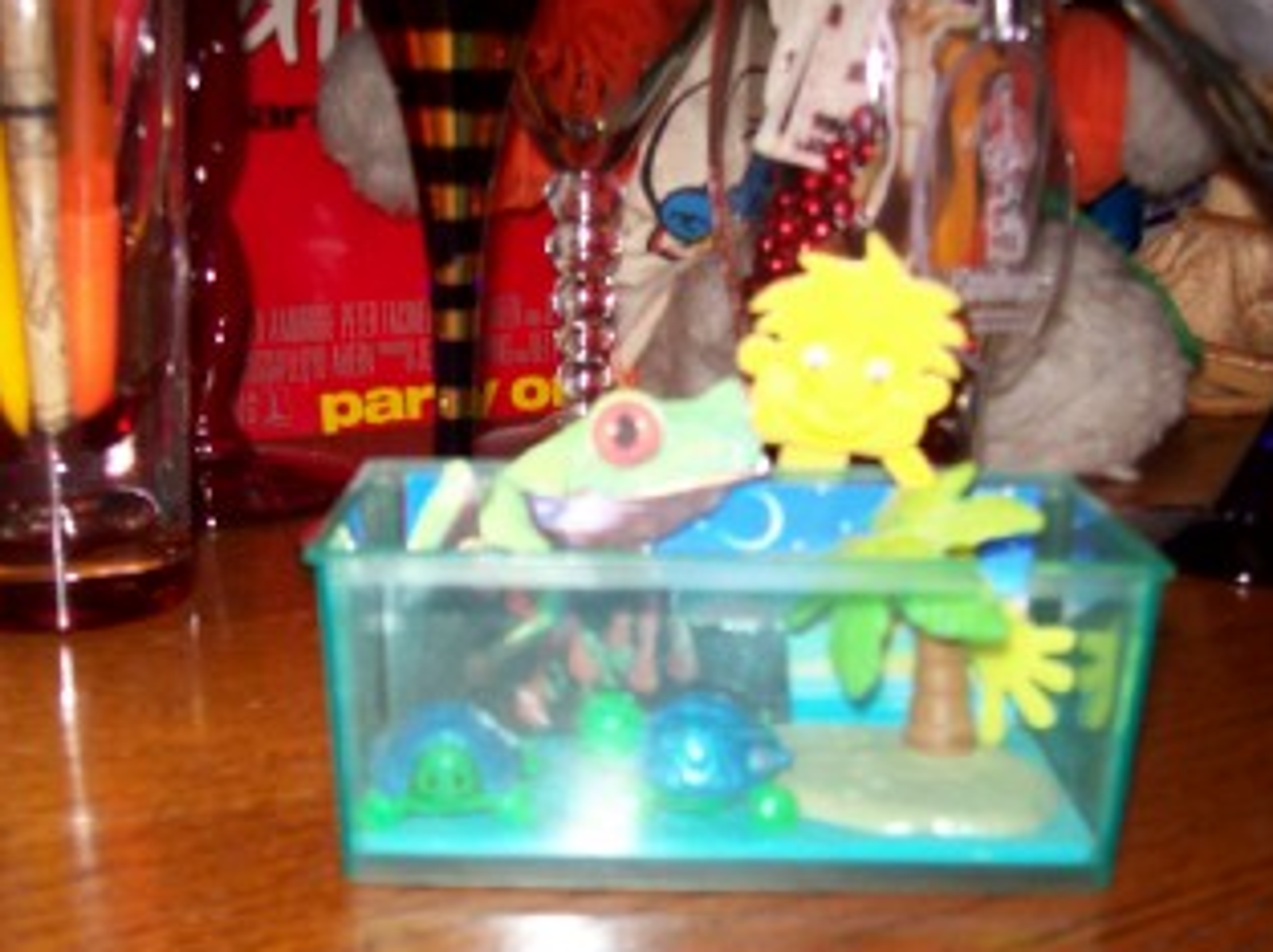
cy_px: 584
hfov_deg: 41.2
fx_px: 1690
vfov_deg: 31.3
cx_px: 569
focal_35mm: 46
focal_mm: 6
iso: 80
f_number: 2.7
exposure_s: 1/64
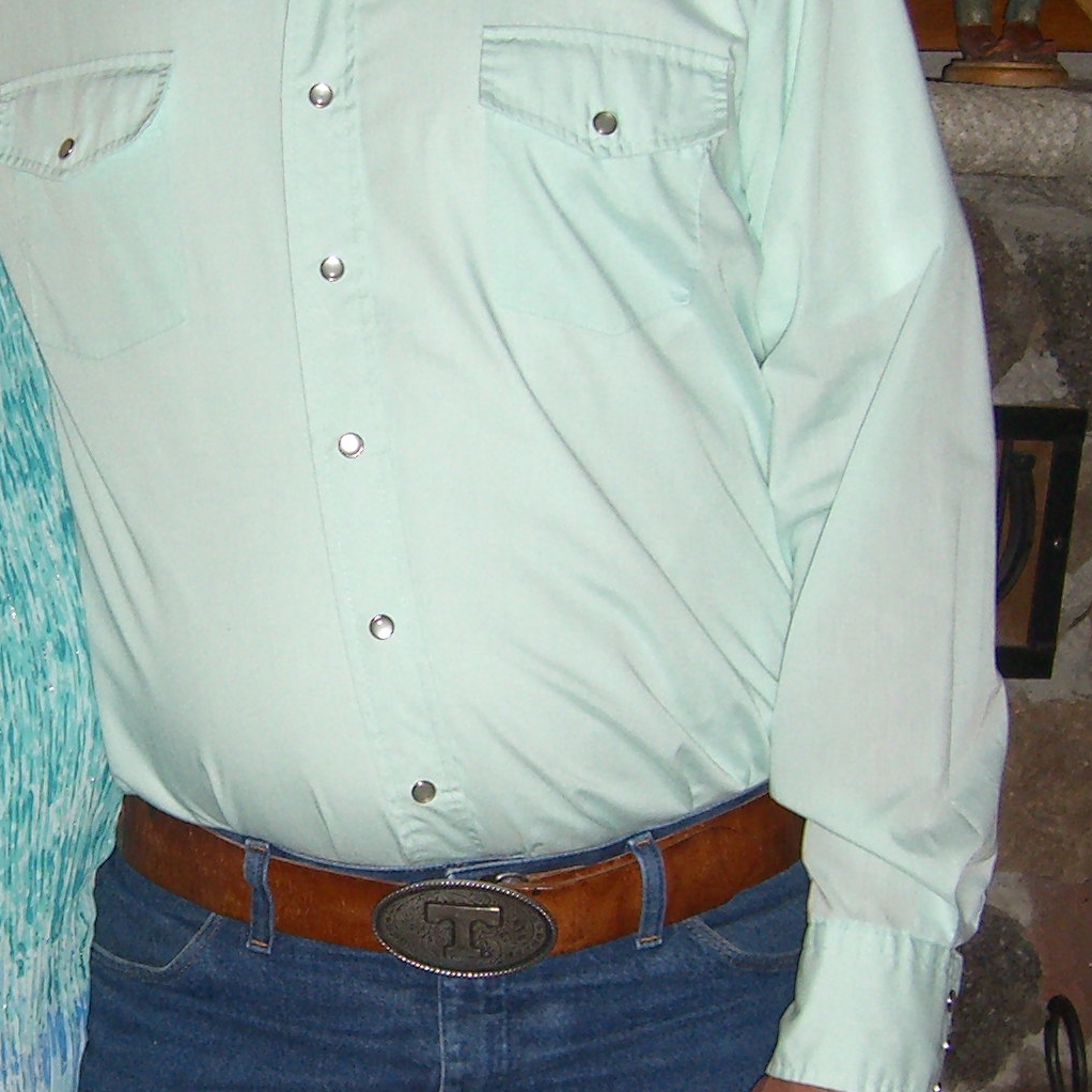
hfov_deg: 16.9
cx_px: 69
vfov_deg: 17.2
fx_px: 3605
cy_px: 653
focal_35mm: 101
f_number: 2.8
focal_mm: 7.9
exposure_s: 1/60
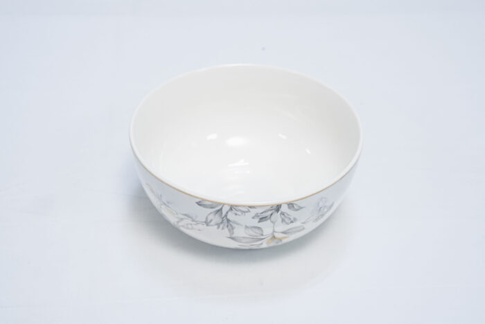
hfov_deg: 28.8
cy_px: 162
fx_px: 944
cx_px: 242
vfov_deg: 19.5
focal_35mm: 70
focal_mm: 70
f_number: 13
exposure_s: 1/160
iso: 6400
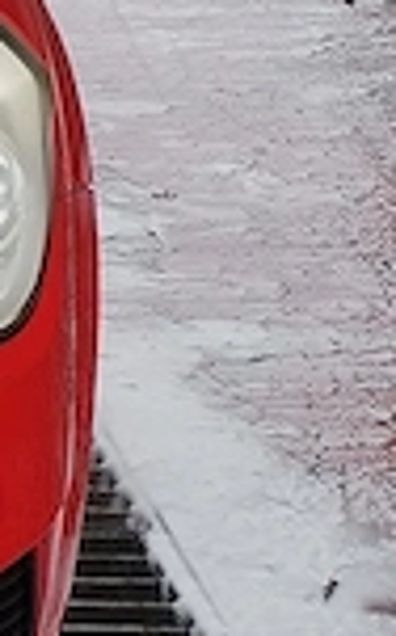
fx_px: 3169
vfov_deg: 11.1
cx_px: -944
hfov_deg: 6.3
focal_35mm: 183
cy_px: -223
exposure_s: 1/140
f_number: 1.8
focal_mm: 4.75
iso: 100
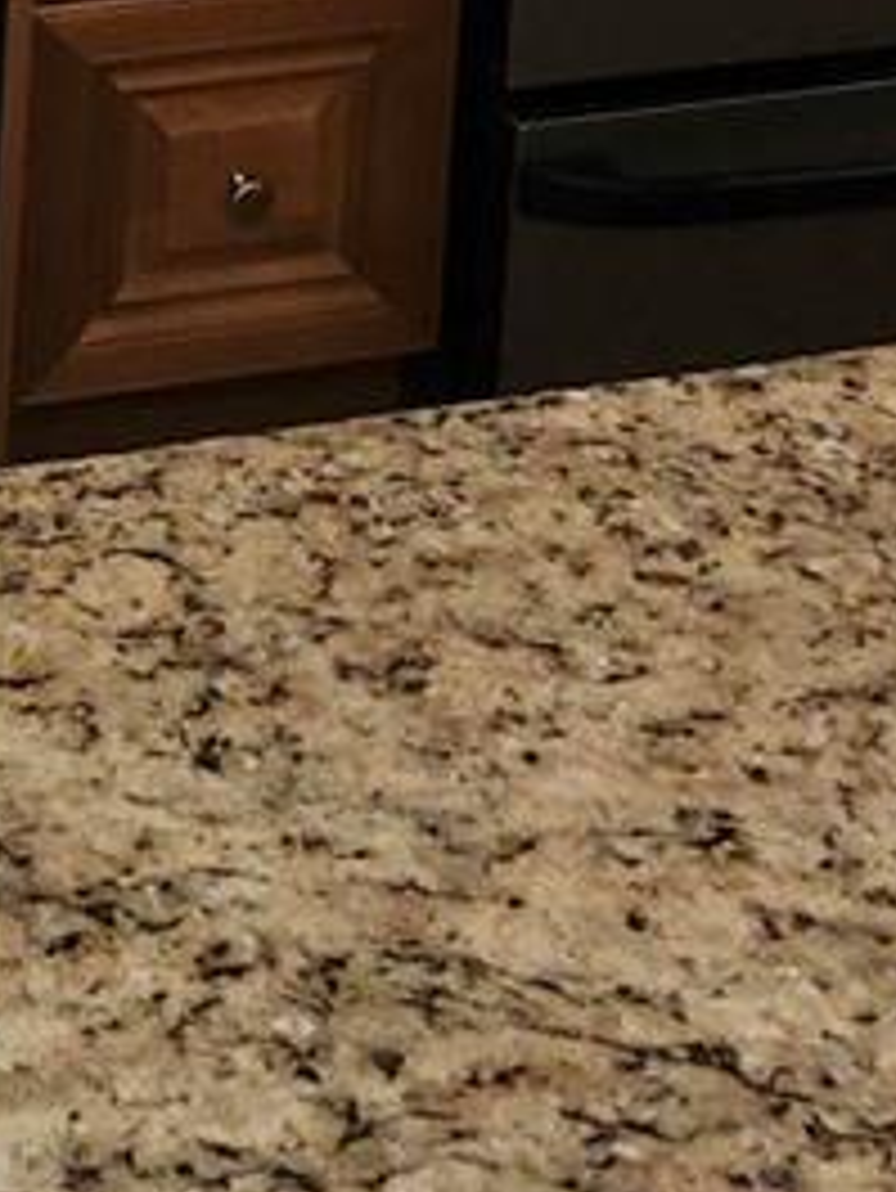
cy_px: -1489
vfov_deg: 14.2
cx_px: 162
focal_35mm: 104
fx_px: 3586
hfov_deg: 14.2
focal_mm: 5.54
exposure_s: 1/24
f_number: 1.8
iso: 160
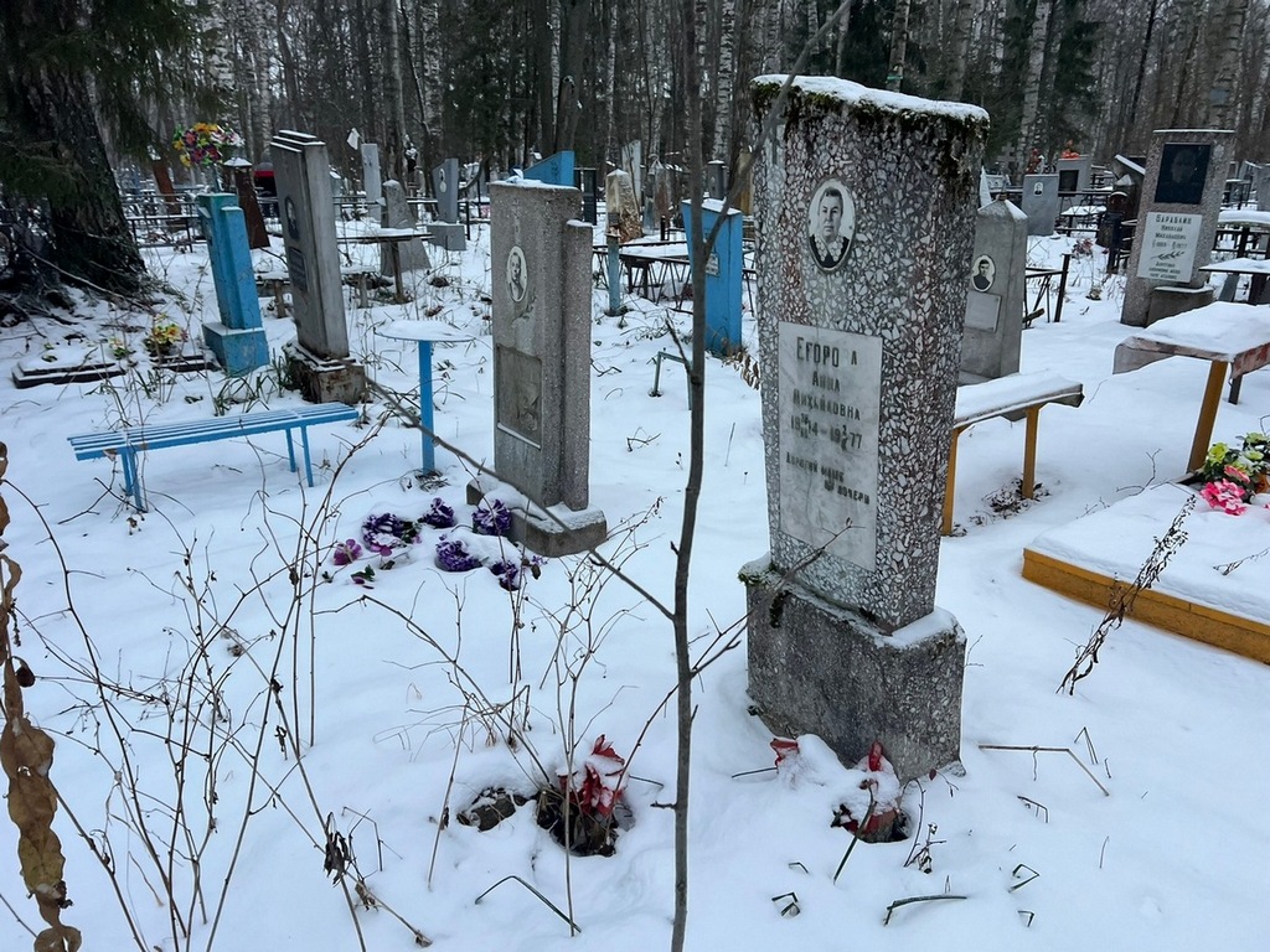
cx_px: 635
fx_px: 954
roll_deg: +2.2
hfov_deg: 67.3
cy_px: 476
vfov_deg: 53.1
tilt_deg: -18.8
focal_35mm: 26
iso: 125
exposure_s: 1/121
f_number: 1.5
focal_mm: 5.7
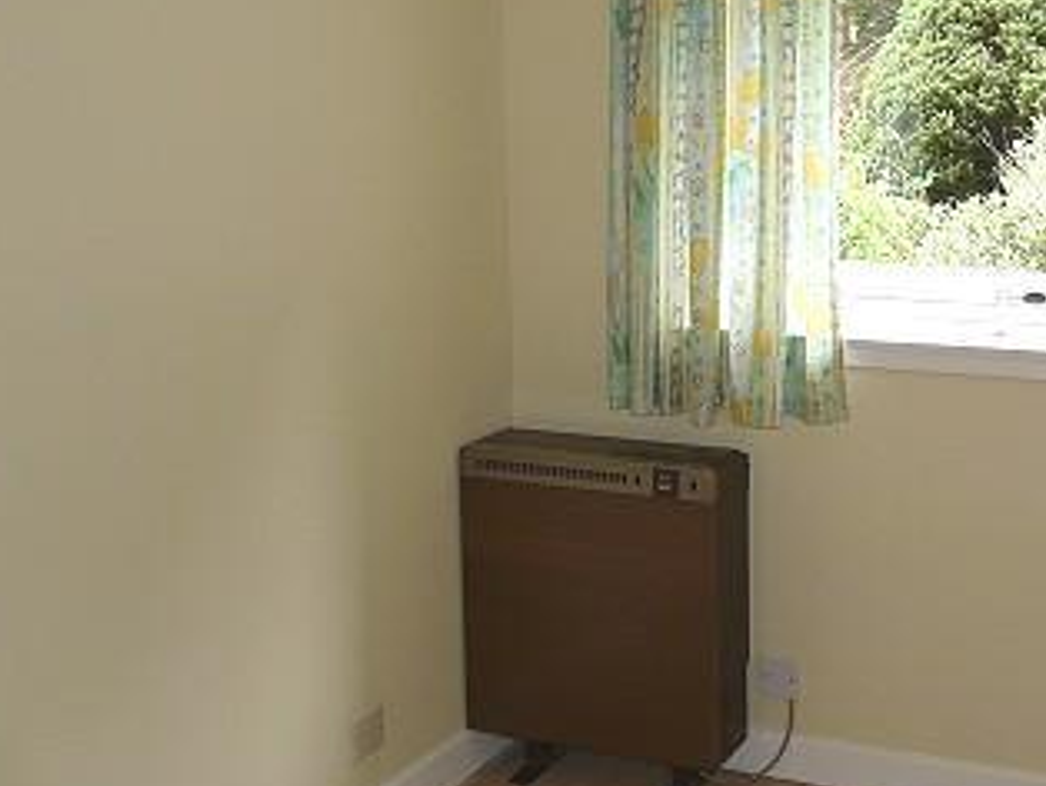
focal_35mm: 49
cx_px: 869
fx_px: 1482
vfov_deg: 29.3
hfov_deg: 37.2
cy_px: 218
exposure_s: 1/30
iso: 100
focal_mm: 4.6
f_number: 2.8
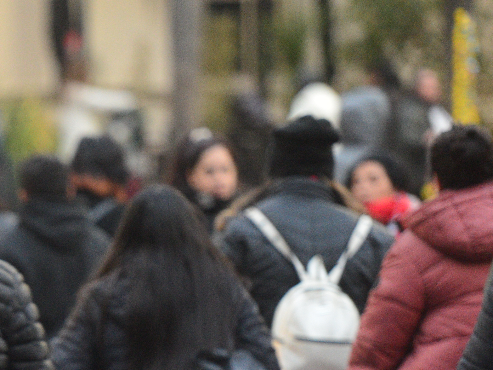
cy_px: 461
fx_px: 6124
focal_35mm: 430
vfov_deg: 3.5
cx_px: -200
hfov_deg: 4.6
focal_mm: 155
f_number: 2.8
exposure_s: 1/80
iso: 2500
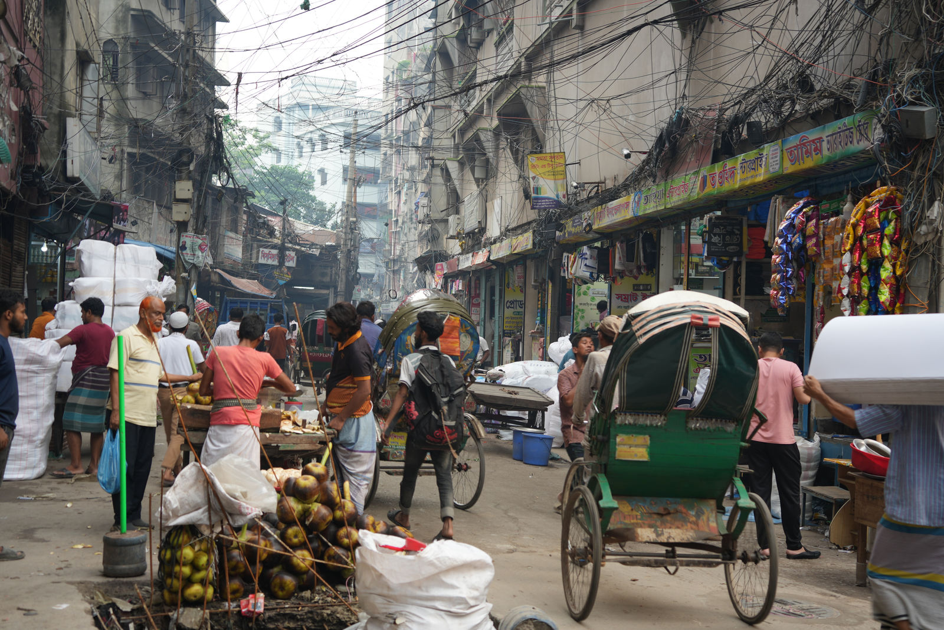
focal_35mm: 50
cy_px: 315
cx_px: 472
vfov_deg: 27.0
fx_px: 1311
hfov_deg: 39.6
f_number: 4.5
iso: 160
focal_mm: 50
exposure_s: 1/60
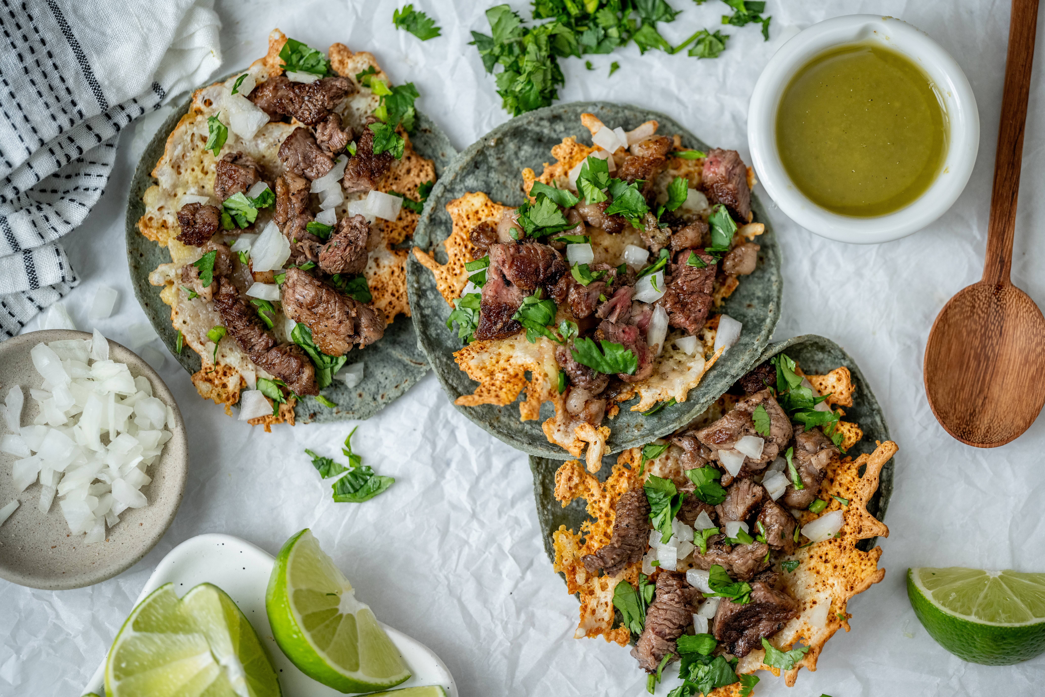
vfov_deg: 10.2
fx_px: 3918
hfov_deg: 15.2
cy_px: 348
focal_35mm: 135
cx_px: 522
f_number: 2.8
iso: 640
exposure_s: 1/15
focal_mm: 135
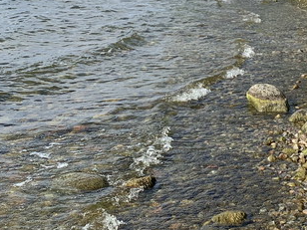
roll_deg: -0.1
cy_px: -37
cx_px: 245
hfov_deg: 23.8
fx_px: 718
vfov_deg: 17.5
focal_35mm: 81
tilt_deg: -2.1
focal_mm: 4.25
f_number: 1.8
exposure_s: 1/2208
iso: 25
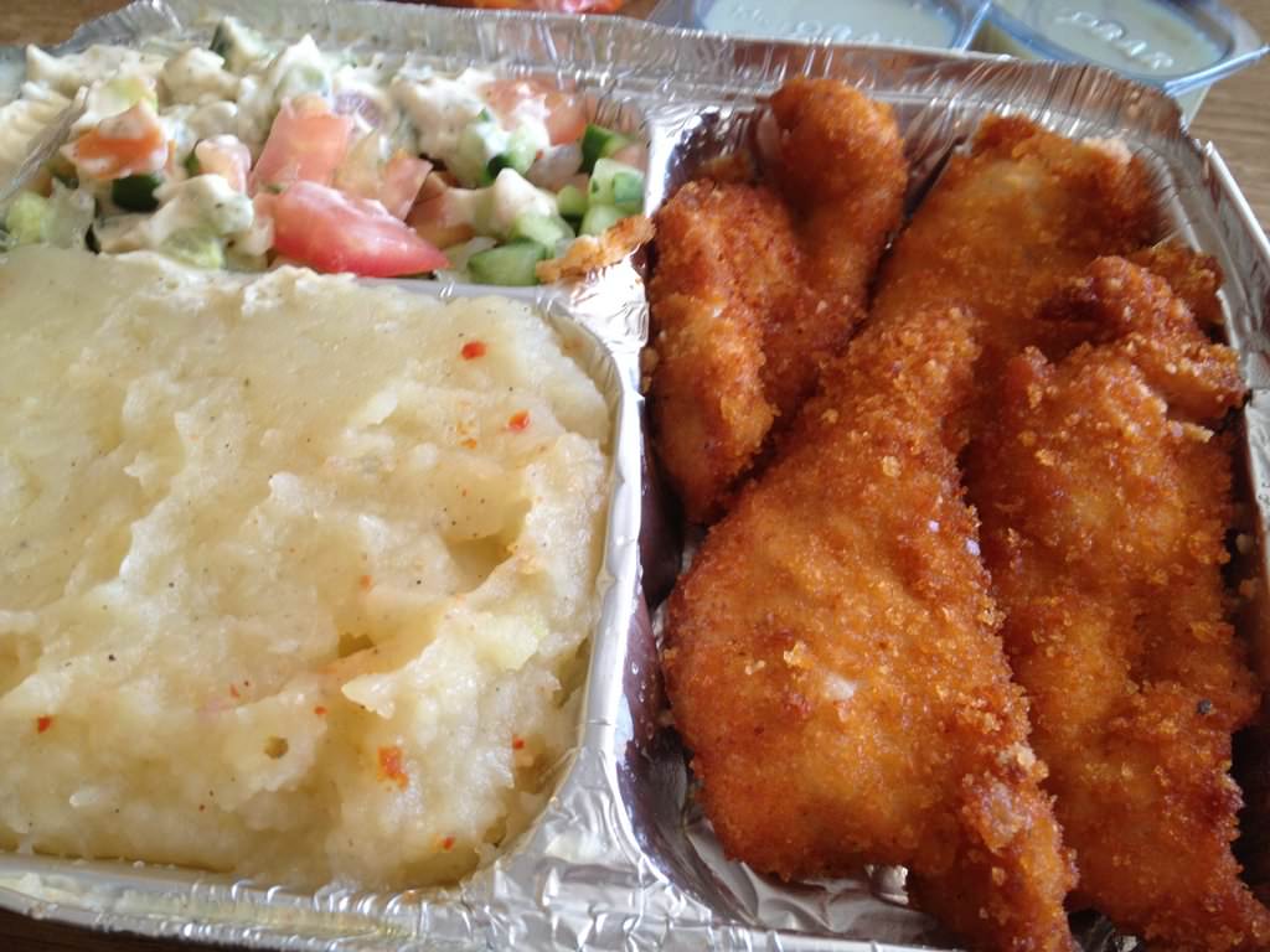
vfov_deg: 40.7
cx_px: 635
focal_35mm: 35
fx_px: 1284
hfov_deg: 52.6
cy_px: 476
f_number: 2.4
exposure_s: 1/20
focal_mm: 4.28
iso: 80
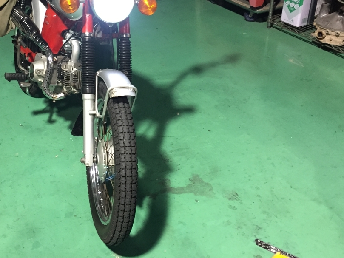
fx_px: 427
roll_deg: +2.3
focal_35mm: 43
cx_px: 113
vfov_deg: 33.2
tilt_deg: -28.4
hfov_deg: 43.2
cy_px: 80
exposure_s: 1/30
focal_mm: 4.15
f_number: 2.2
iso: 200
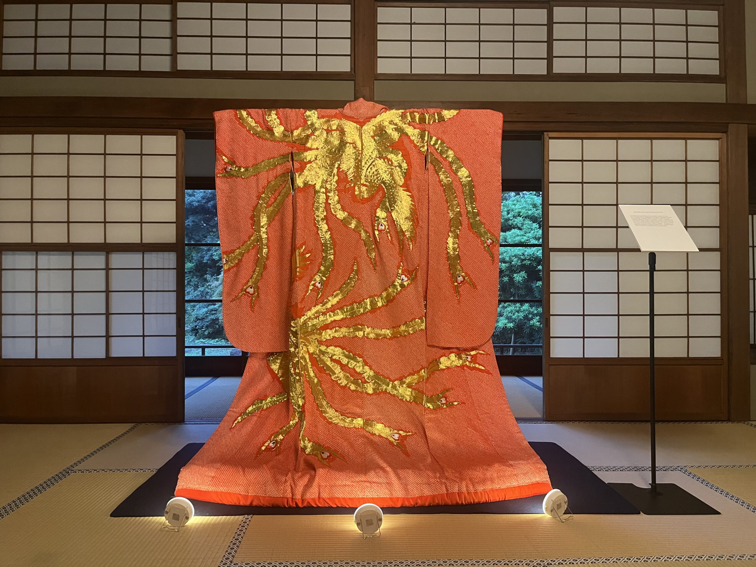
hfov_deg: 67.3
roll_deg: -0.1
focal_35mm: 26
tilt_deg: -0.2
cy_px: 284
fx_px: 568
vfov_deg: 53.1
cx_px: 378
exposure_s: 1/50
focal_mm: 5.1
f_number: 1.6
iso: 400
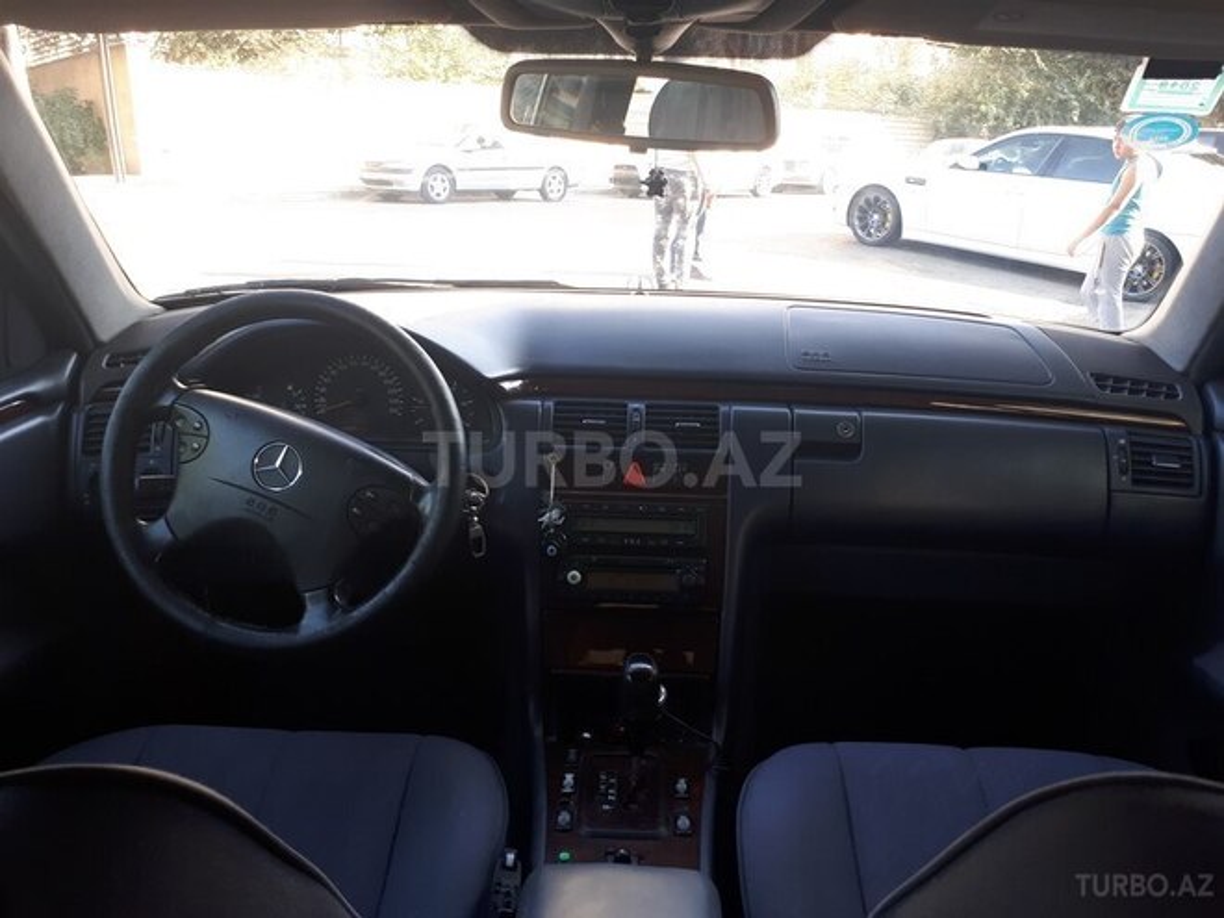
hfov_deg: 65.3
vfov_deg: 51.4
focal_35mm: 27
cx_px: 612
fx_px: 955
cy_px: 459
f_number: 1.9
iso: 50
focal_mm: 3.6
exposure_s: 1/50
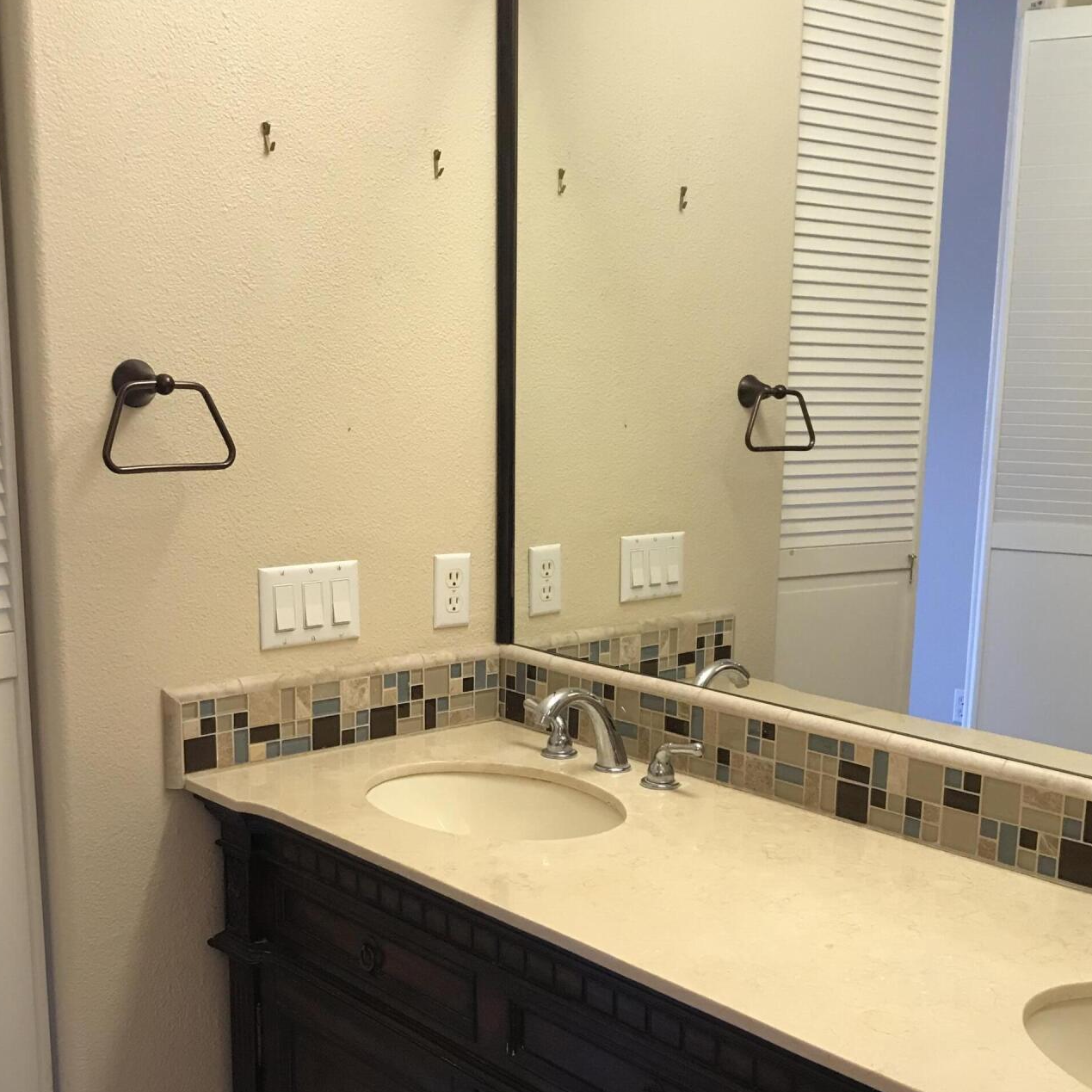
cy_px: 671
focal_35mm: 39
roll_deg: -0.9
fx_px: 1392
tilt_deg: -11.3
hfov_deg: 42.8
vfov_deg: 42.6
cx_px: 580
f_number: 1.8
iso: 40
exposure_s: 1/15
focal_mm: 3.99
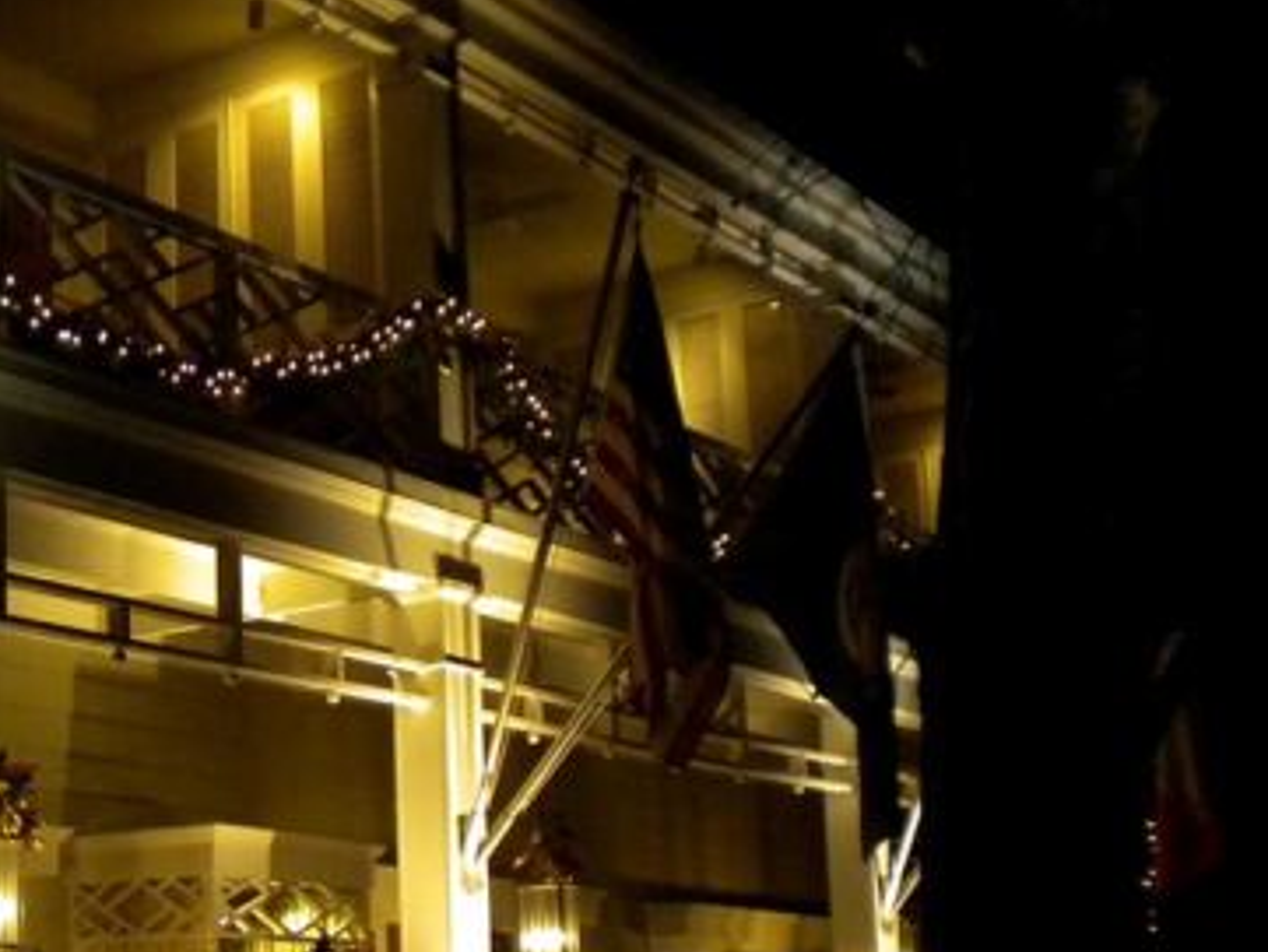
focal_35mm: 62
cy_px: 759
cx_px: 214
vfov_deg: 23.3
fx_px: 2272
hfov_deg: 30.3
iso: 400
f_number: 3.1
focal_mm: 6.3
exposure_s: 1/19.8
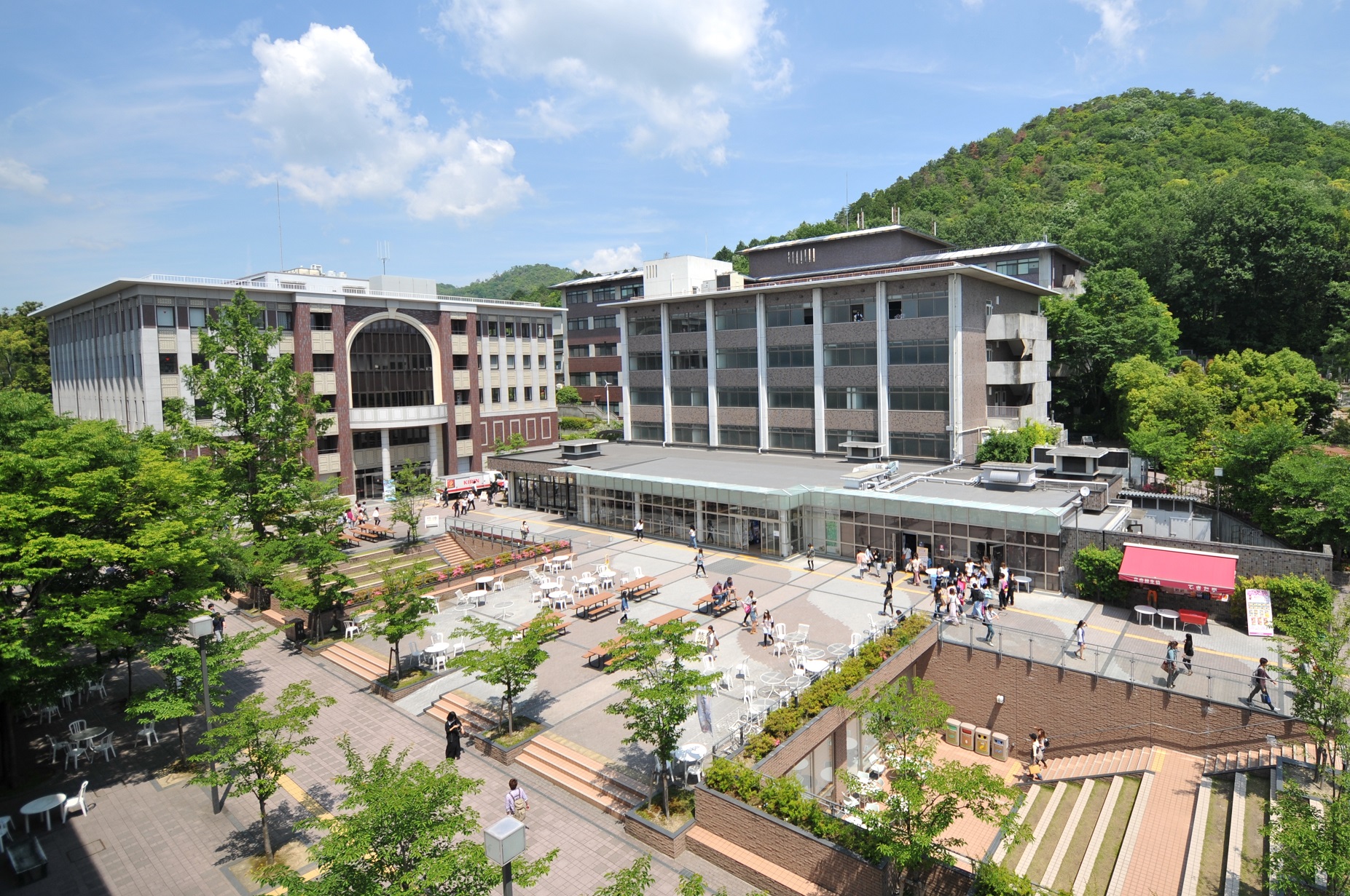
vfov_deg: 77.2
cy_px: 448
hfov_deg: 100.5
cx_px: 675
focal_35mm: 15
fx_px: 562
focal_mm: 10
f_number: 3.5
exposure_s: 1/1000
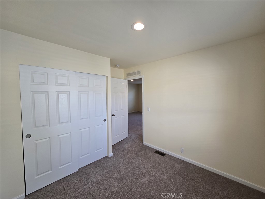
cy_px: 100
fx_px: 100
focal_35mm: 13
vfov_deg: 89.9
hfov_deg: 106.2
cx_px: 132
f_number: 2.2
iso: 50
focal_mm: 2.2
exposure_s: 1/60
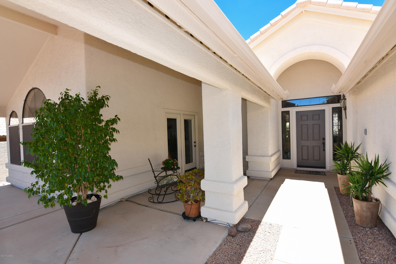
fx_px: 176
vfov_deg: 73.7
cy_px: 132
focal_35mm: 16
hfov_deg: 96.7
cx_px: 198
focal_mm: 11
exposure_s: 1/200
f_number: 7.1
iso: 100
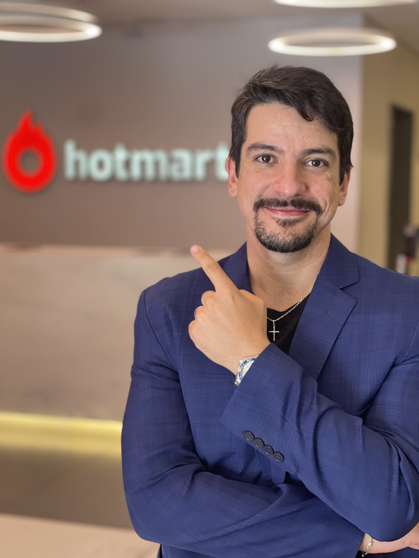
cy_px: 279
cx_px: 210
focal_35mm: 64
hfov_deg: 22.9
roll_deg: -0.9
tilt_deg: -4.9
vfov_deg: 30.3
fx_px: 1033
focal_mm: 7.5
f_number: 2.2
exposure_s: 1/120
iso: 160
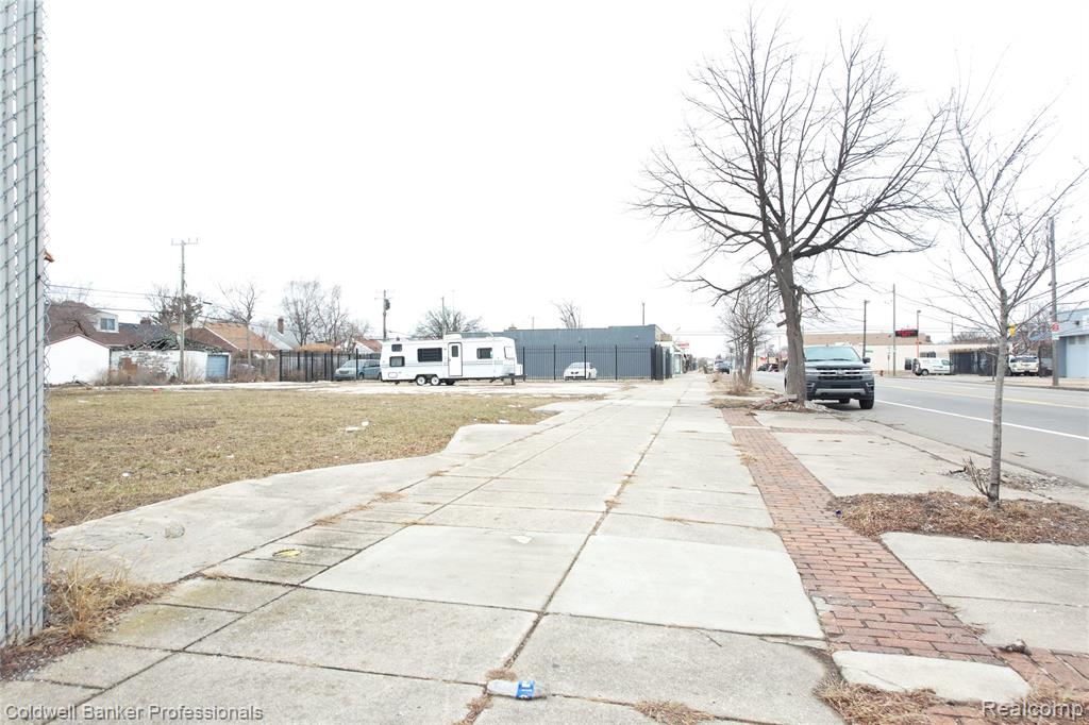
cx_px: 544
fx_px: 665
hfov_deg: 78.6
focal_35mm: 22
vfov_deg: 57.2
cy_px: 362
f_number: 2.8
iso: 110
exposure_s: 1/160
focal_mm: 8.38
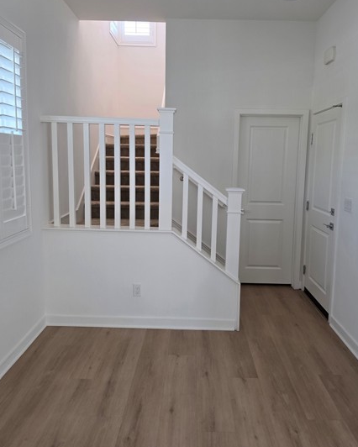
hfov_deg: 53.2
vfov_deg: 63.9
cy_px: 204
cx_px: 188
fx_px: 357
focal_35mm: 27
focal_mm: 6.5
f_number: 1.4
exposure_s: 1/180
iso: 100
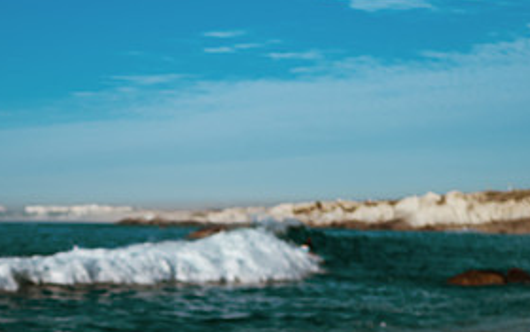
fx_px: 1069
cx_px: 87
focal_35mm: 74
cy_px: 361
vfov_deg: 17.1
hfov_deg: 27.2
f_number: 1.8
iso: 50
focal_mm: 35
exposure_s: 1/8000
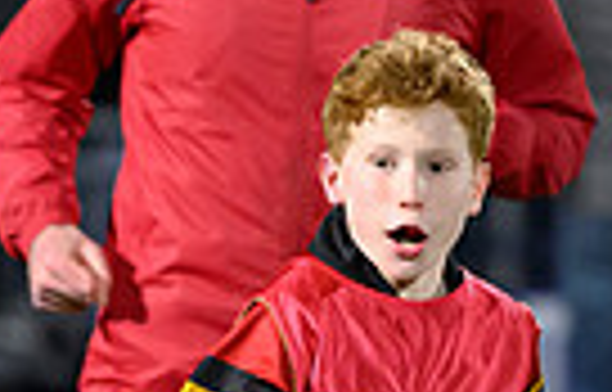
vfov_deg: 0.9
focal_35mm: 1431
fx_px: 24027
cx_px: -241
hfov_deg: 1.5
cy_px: 1086
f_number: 3.2
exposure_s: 1/1000
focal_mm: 200
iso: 6400
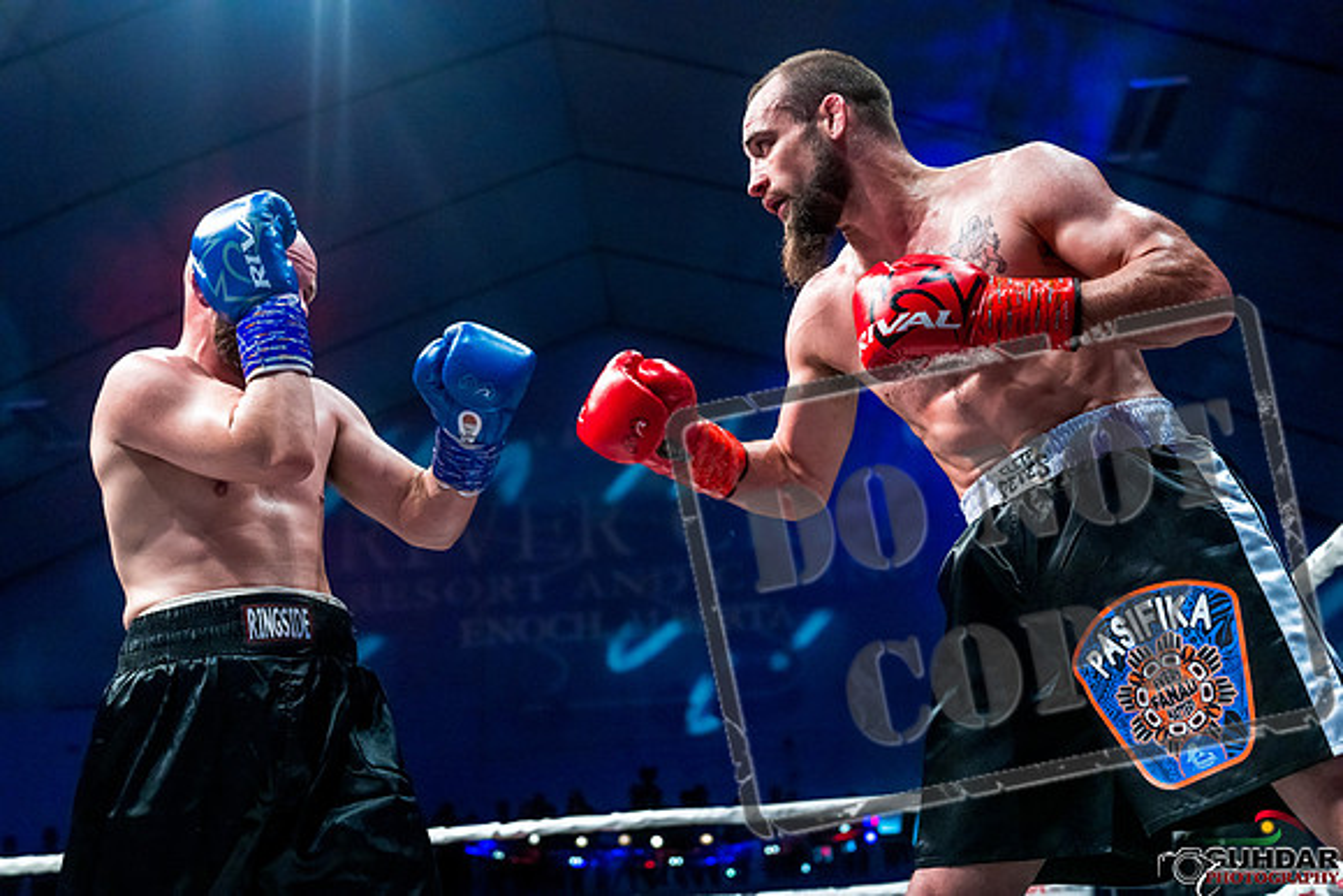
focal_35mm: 46
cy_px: 448
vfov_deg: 29.3
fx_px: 1716
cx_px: 672
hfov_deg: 42.7
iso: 4000
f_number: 4
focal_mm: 46
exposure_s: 1/1000
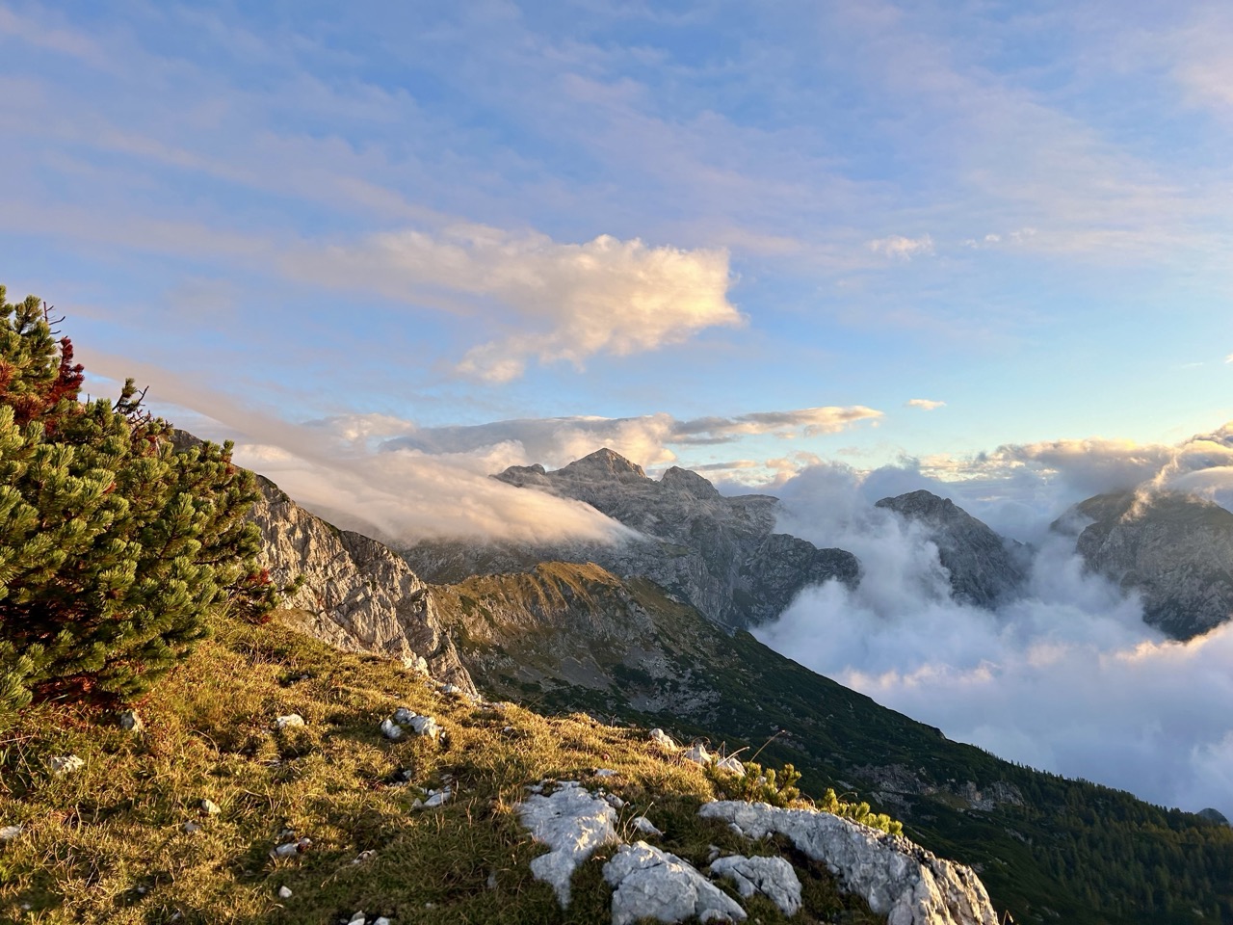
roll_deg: +3.0
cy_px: 462
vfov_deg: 53.1
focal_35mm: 26
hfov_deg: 67.3
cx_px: 616
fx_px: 926
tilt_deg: +2.1
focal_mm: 5.7
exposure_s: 1/1159
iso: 50
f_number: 1.5
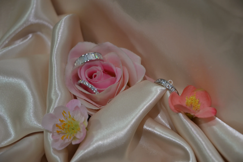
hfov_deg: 19.5
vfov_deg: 13.0
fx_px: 709
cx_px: 122
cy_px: 81
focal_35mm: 105
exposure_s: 1/125
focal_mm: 70
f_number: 4.5
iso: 200
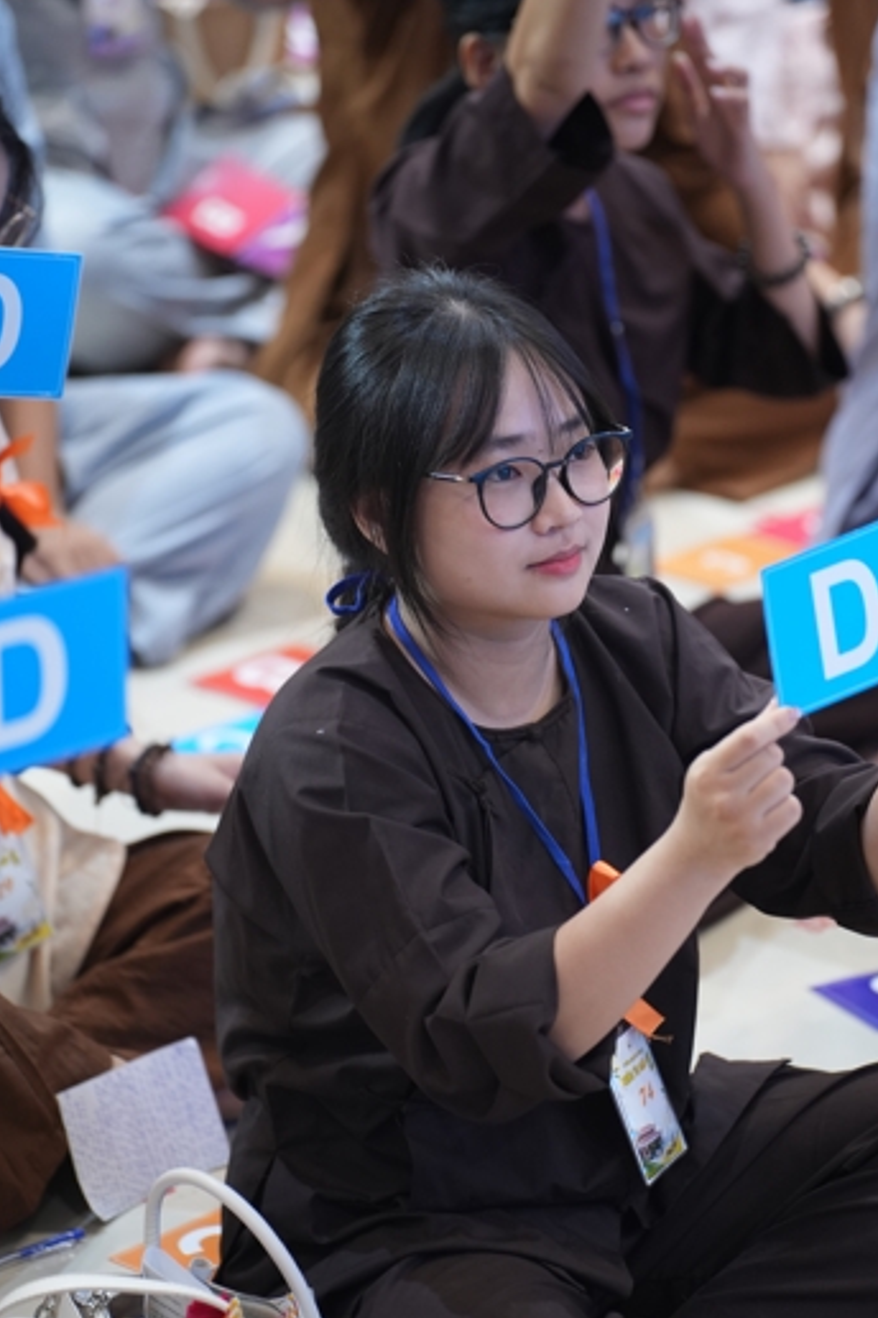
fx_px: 6914
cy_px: 669
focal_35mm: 189
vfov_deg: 10.9
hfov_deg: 7.3
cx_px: 545
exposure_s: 1/60
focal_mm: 150
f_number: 2.8
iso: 1250
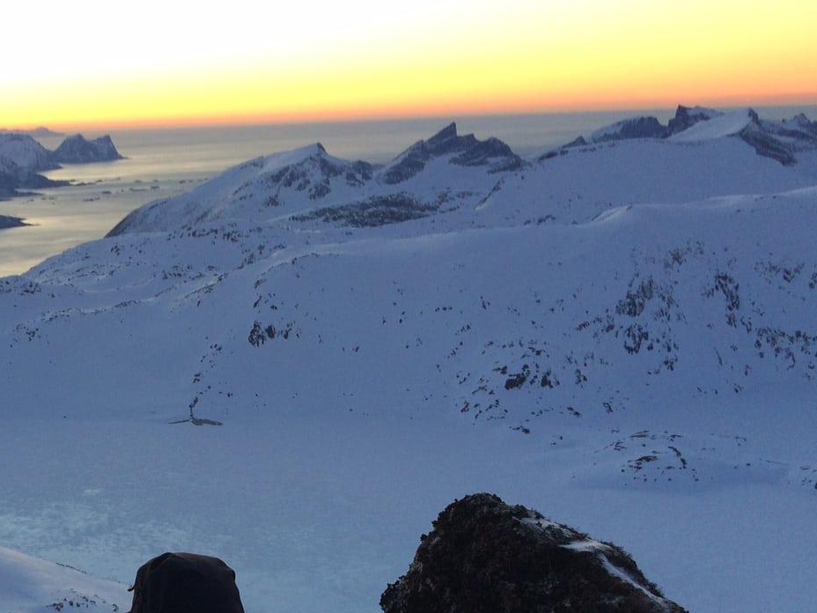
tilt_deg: -19.4
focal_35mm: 51
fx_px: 1204
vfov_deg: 27.7
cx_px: 133
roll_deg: +1.4
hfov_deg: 35.9
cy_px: 528
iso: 50
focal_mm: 4.15
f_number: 2.2
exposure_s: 1/100
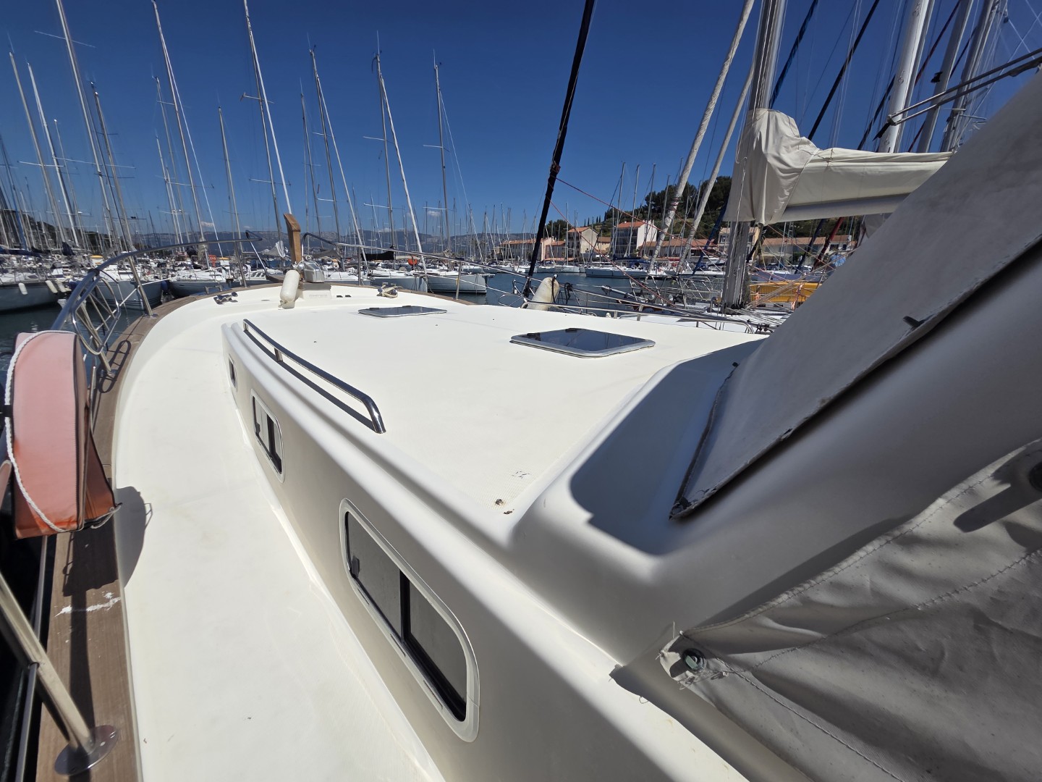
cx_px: 521
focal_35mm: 13
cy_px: 391
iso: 50
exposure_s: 1/6014
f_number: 2.2
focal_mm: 2.2
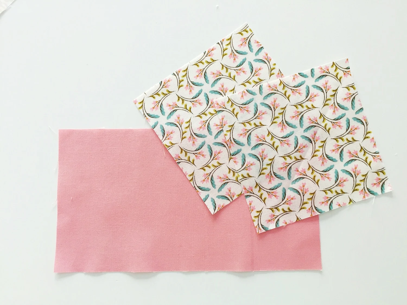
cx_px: 204
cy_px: 152
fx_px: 341
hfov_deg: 61.7
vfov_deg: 48.2
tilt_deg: -86.1
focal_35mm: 29
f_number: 2.2
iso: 100
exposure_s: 1/33
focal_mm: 4.15
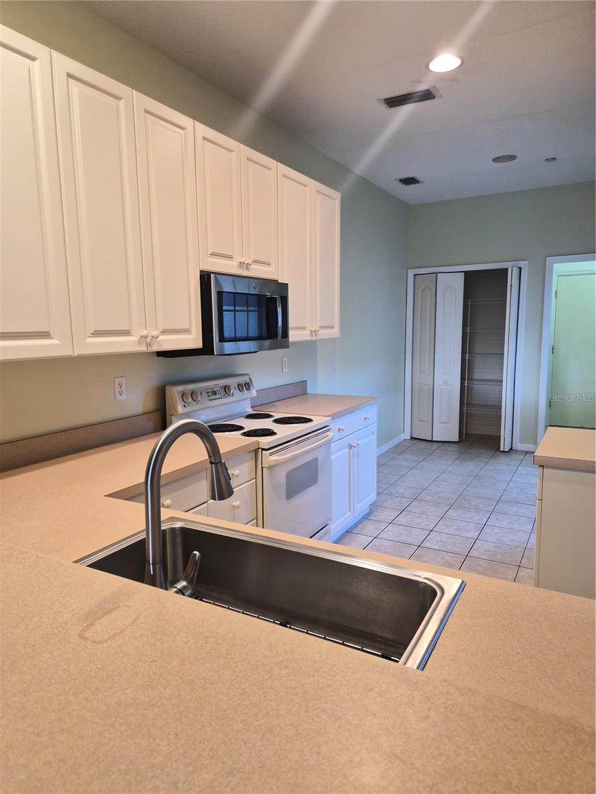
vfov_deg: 73.9
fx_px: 528
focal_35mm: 23
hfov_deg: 58.9
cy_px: 397
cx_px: 298
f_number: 1.8
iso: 320
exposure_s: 1/120
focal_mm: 5.4
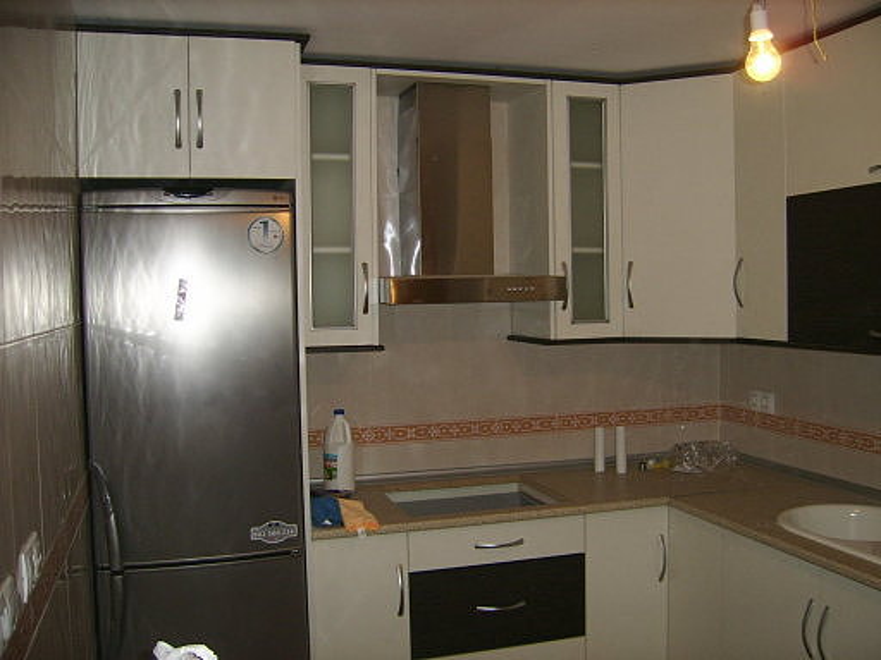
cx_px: 440
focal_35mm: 35
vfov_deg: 40.7
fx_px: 891
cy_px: 330
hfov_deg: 52.6
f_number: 2.8
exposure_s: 1/30
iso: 100
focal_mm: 5.95
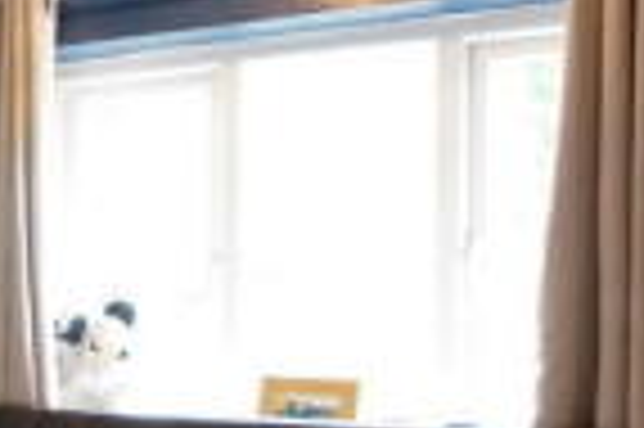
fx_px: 1233
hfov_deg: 27.2
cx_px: -41
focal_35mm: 69
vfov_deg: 19.5
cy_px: 331
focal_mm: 10
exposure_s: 1/60
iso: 2500
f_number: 4
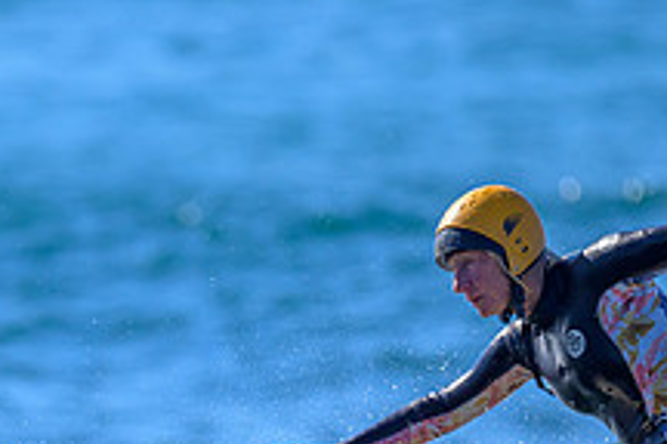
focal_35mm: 2175
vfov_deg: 0.6
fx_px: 40295
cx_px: 229
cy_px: 599
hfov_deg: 0.9
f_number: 6.3
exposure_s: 1/2000
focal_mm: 800
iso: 640
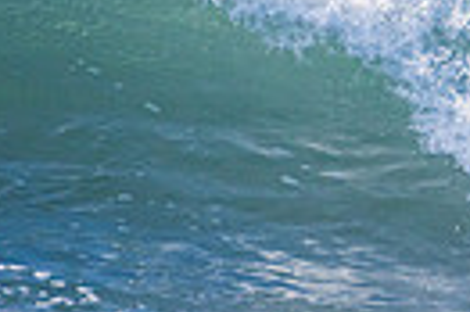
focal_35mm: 2212
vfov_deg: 0.6
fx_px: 28843
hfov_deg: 0.9
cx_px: 990
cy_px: 27
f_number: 5.6
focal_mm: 500
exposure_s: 1/2000
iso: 320
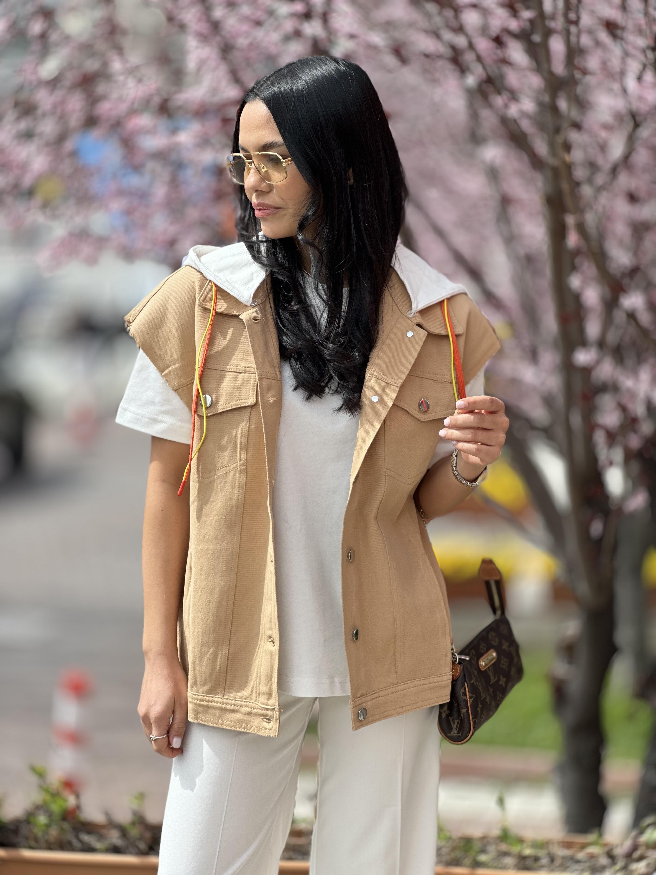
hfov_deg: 19.1
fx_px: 1946
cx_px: 328
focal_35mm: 77
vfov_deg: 25.3
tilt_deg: -8.3
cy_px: 438
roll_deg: +0.0
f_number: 2.8
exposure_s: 1/368
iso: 32
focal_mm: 9
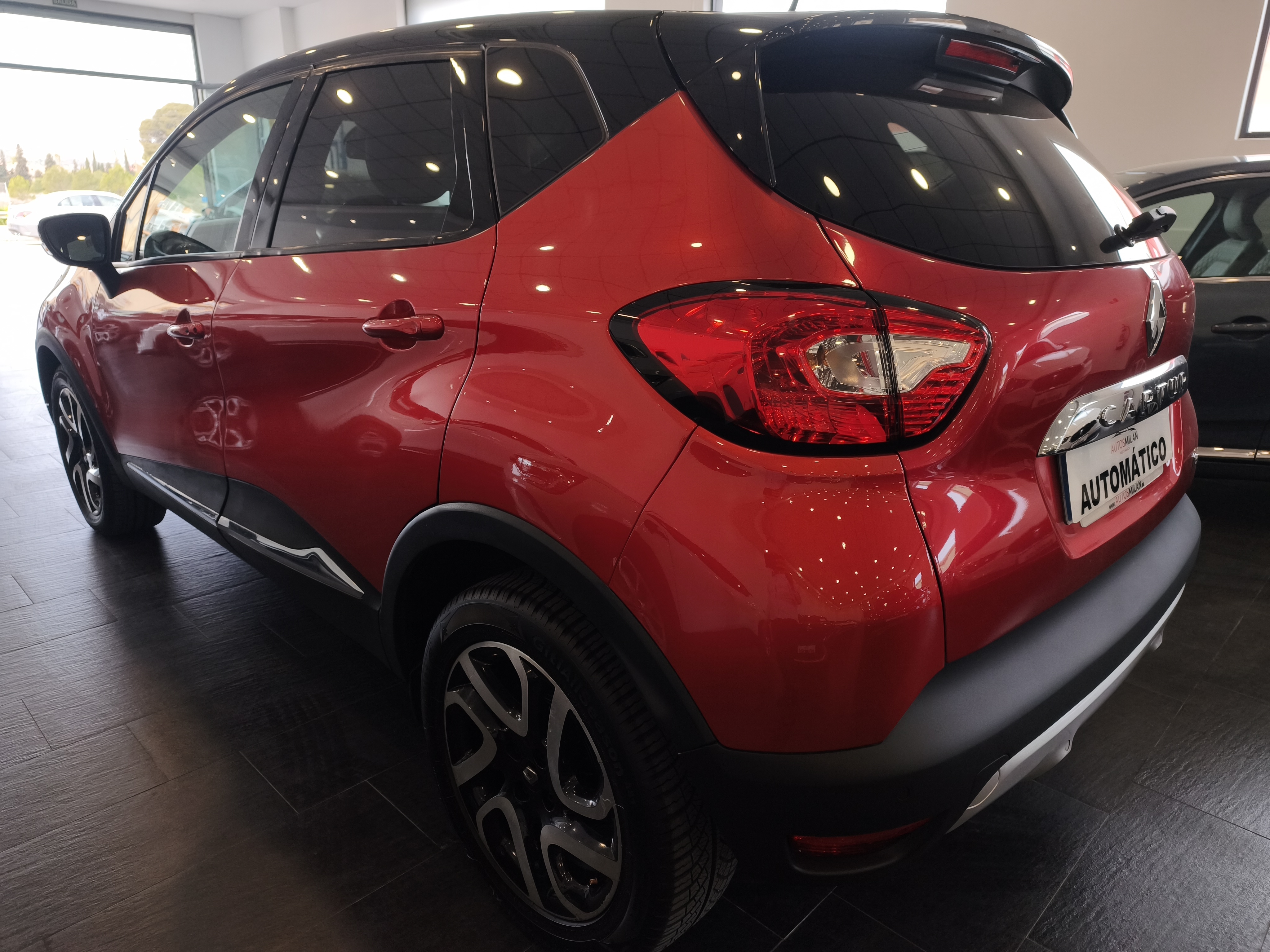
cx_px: 635
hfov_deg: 73.9
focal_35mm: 23
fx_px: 844
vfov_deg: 58.9
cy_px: 476
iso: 50
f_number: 1.62
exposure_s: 1/163
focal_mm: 6.45
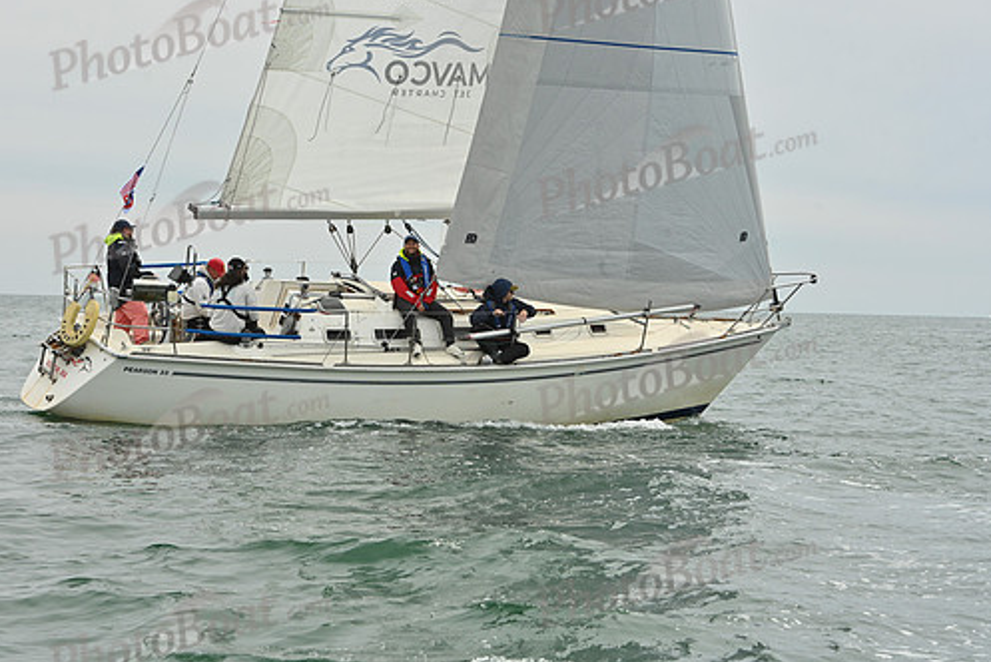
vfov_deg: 13.1
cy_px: 298
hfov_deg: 19.4
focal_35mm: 105
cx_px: 435
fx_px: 2892
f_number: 13
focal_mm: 90
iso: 320
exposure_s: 1/800
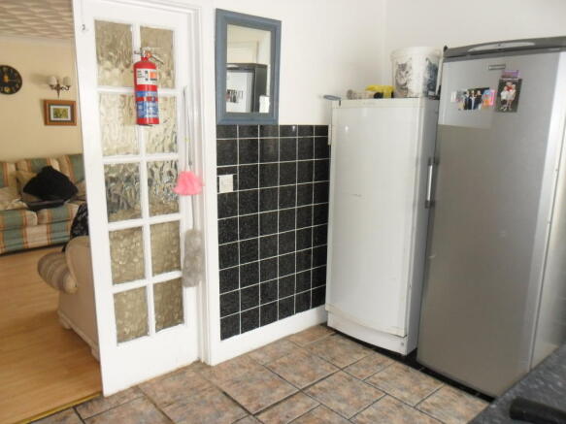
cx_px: 283
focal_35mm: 27
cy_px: 212
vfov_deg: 51.3
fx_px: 441
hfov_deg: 65.3
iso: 160
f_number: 3.5
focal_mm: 4.9
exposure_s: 1/45
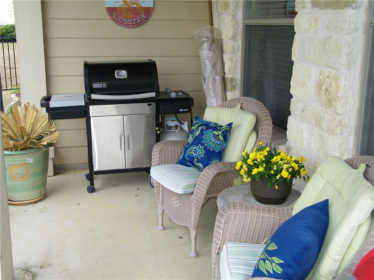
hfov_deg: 45.8
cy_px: 140
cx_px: 187
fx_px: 443
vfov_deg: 35.1
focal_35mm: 41
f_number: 3.8
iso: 80
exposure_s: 1/250
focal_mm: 7.2
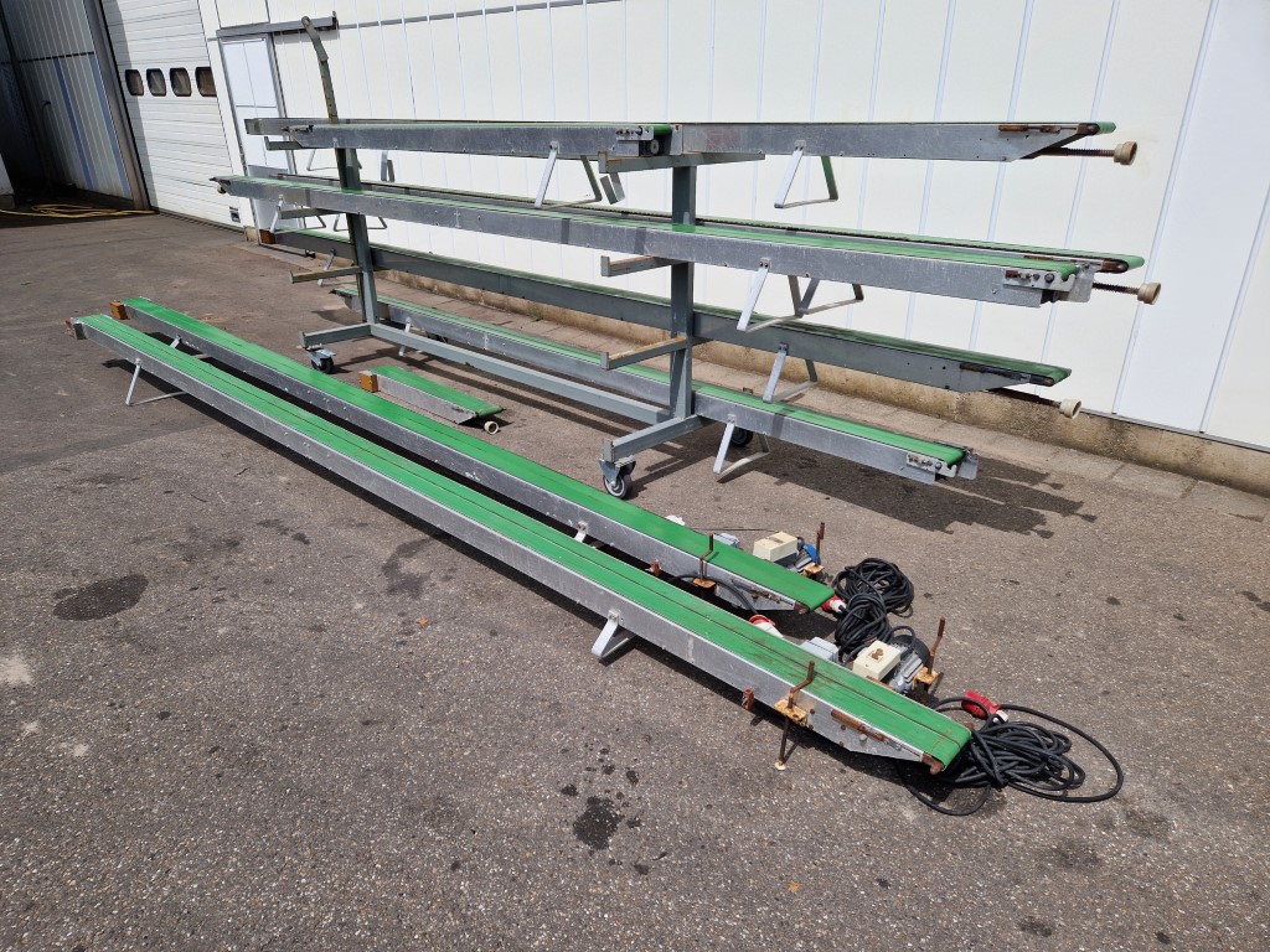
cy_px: 476
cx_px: 635
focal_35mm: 23
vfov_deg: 58.9
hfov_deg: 73.9
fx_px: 844
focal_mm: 5.4
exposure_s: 1/2768
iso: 50
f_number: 1.8
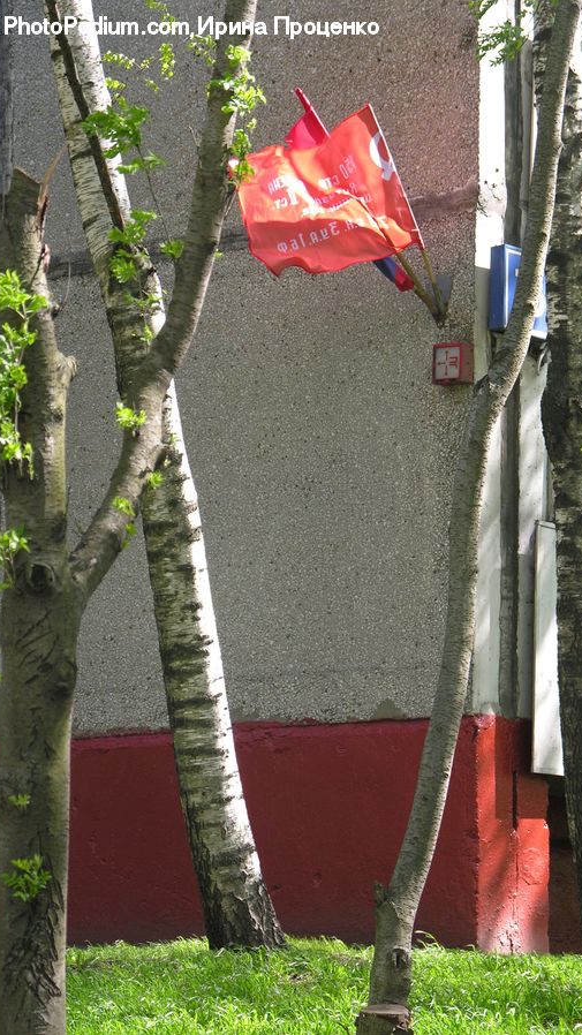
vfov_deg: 14.0
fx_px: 4226
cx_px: 286
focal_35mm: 154
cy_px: 518
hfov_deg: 7.9
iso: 50
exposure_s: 1/72.2
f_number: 3.8
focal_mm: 35.9
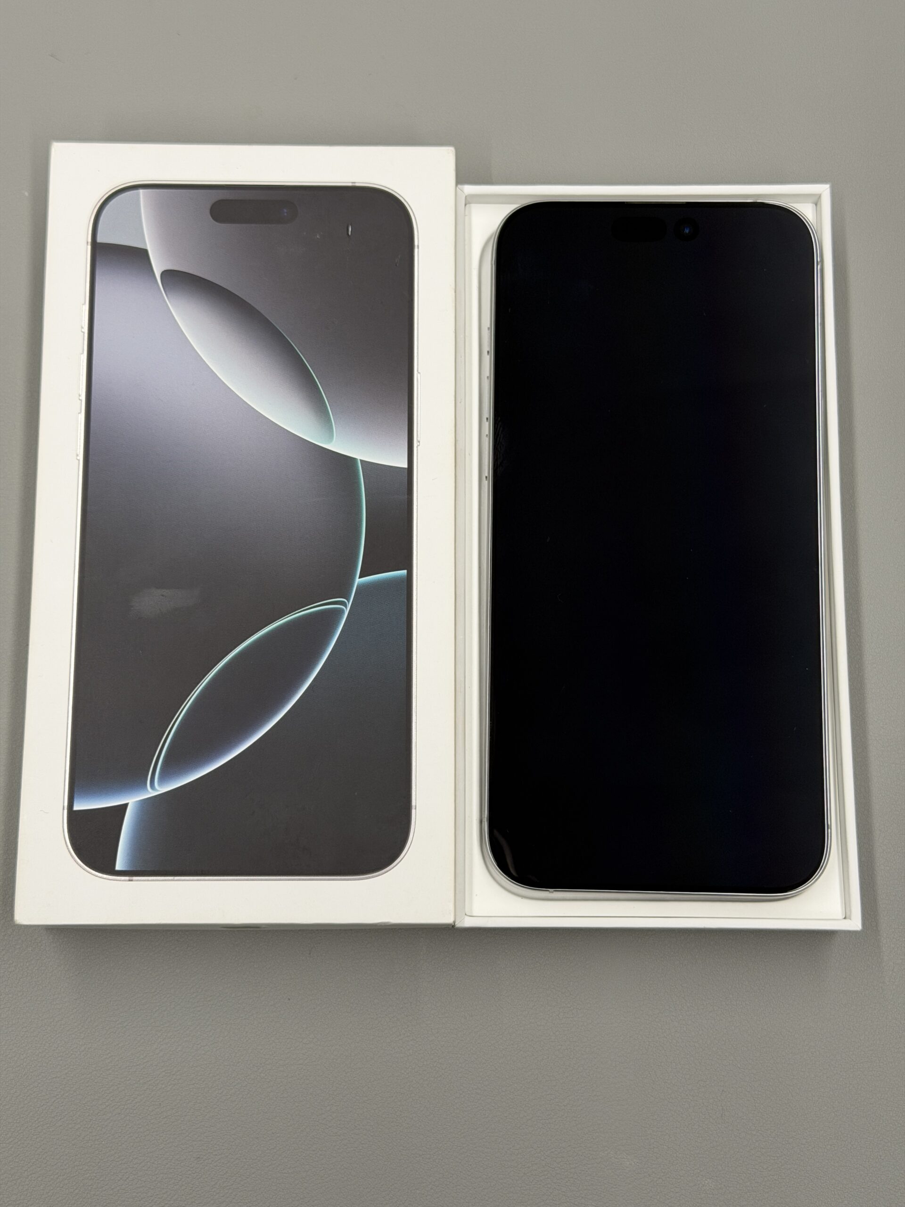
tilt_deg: -78.7
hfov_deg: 30.3
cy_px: 604
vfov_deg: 39.7
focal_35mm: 48
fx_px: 1673
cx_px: 452
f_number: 1.78
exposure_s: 1/95
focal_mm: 6.76
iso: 100
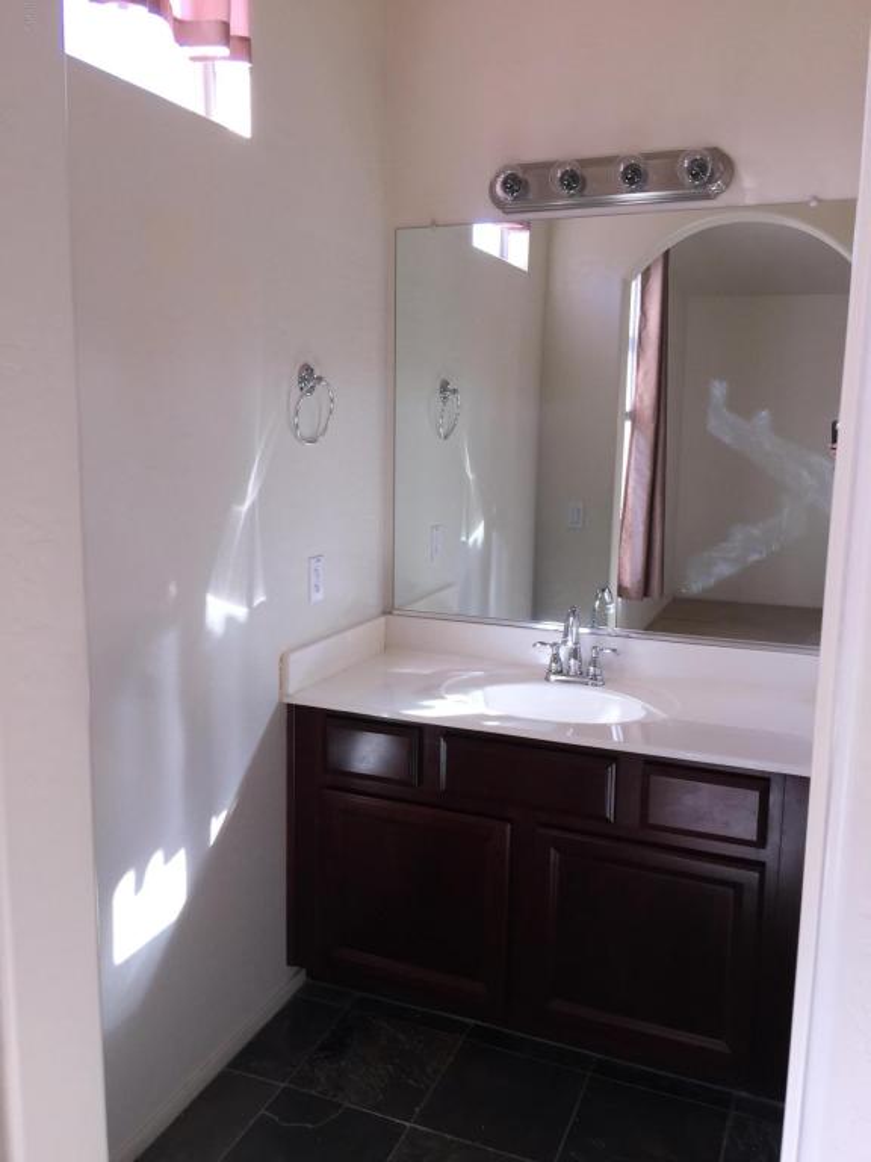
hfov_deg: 48.2
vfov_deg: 61.7
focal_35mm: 29
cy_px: 581
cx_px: 436
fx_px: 973
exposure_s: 1/78
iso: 32
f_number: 2.2
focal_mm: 4.15
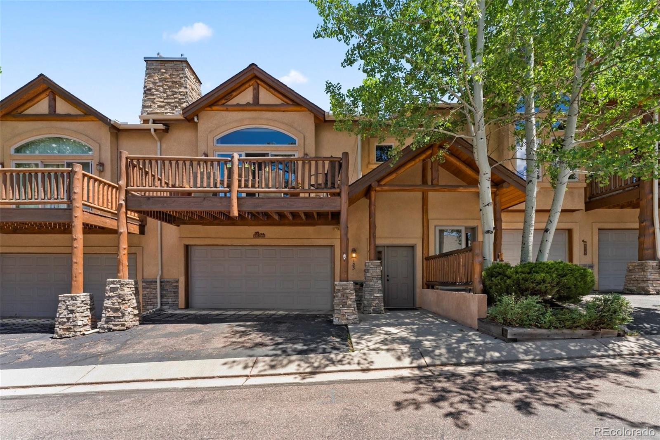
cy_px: 220
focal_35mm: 14
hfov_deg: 104.3
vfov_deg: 81.2
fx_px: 257
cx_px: 330
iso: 500
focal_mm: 14
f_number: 8
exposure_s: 1/400
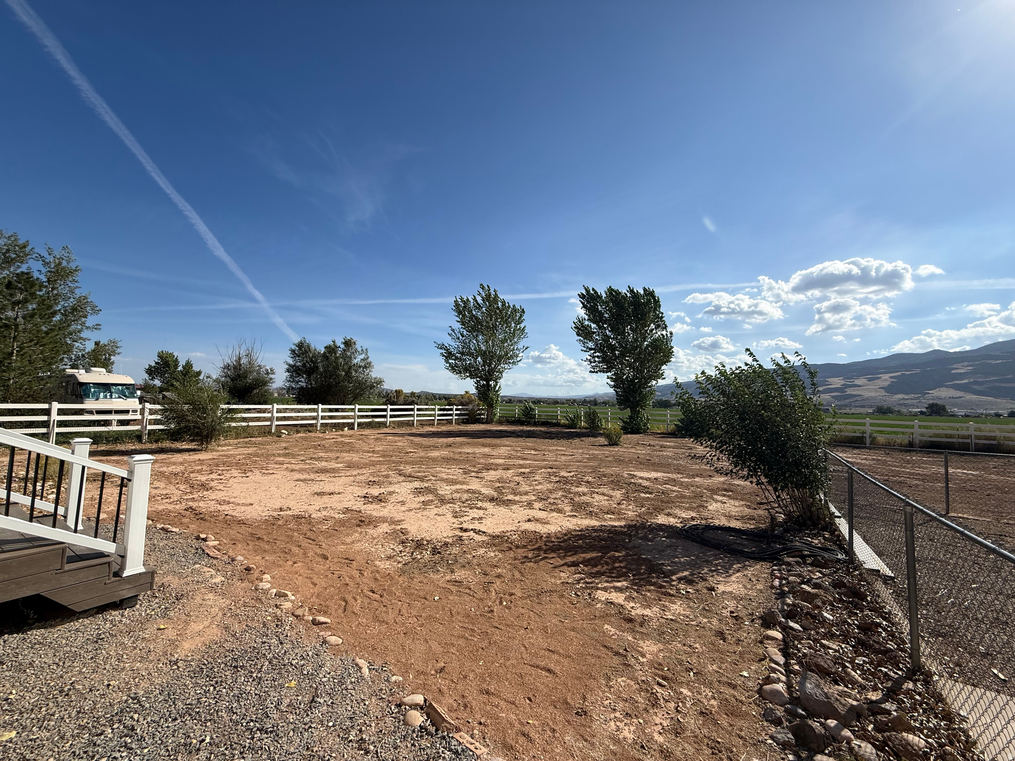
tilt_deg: +4.0
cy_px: 380
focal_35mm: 14
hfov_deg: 102.1
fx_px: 411
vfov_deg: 85.7
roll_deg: -2.1
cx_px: 508
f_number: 2.2
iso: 50
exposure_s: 1/3289
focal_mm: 2.22
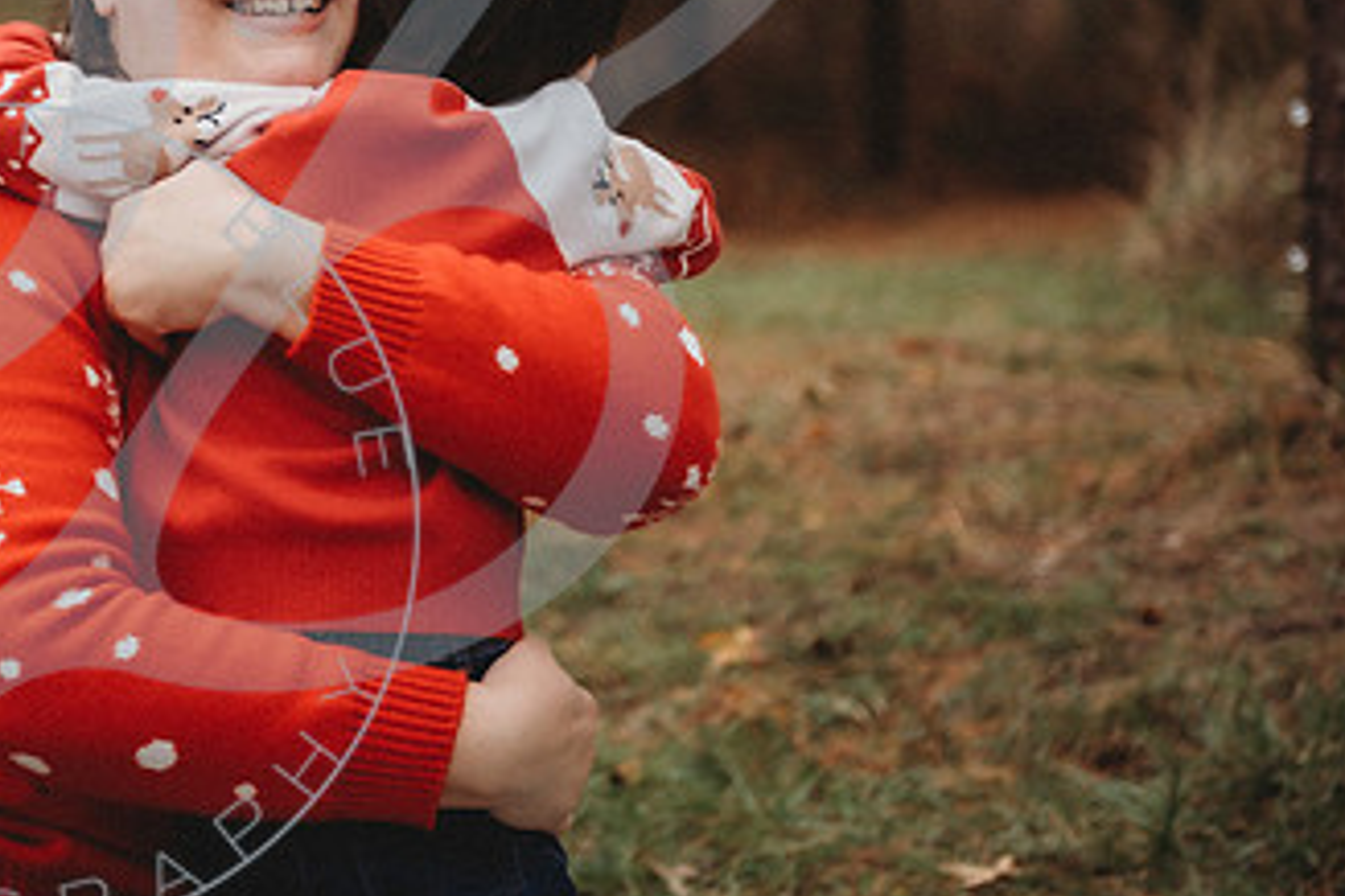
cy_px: 179
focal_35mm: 117
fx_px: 4371
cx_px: 202
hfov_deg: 17.3
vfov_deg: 11.7
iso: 100
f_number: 2.8
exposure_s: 1/640
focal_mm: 66
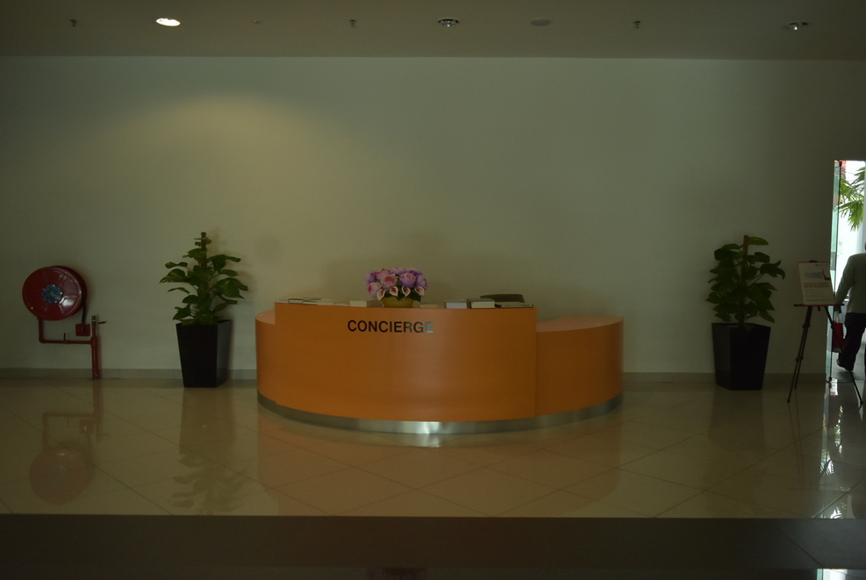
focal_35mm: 28
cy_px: 296
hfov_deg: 65.4
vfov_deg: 46.5
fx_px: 674
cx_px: 439
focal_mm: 18
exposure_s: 1/160
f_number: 3.5
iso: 640
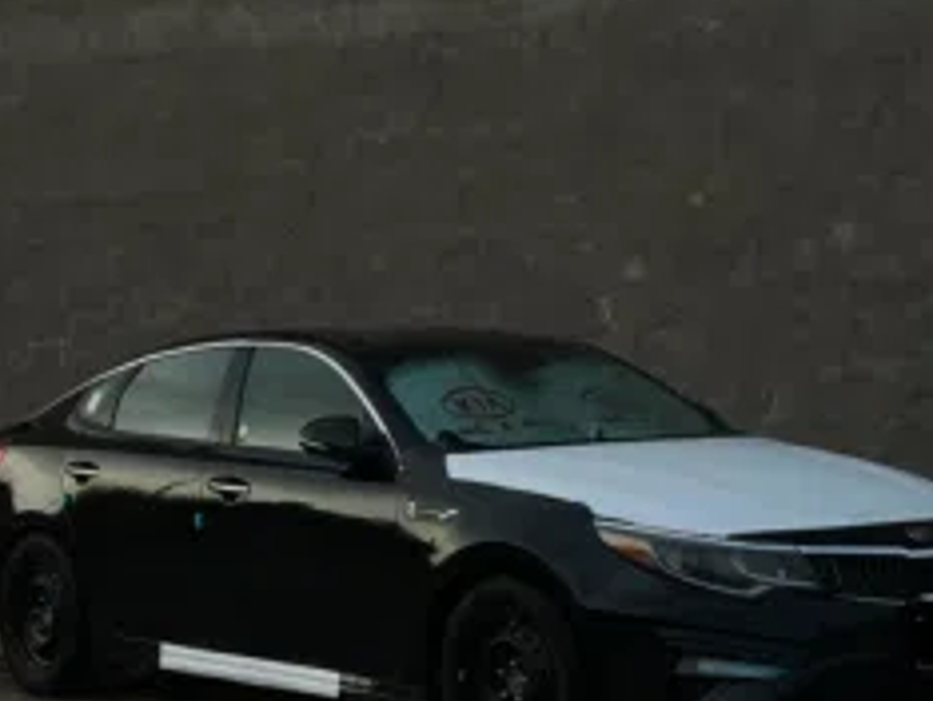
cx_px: 466
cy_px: 239
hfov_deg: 23.8
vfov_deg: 18.0
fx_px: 2212
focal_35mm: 82
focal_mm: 6.86
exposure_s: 1/58
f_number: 1.78
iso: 400
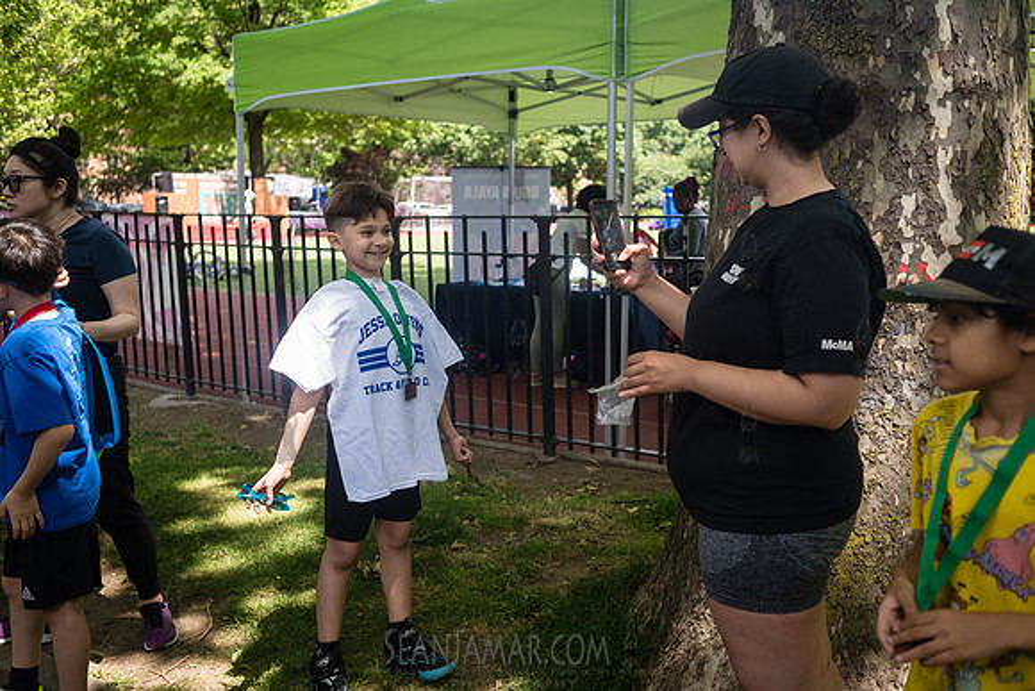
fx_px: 1006
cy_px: 346
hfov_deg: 54.4
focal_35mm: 35
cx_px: 518
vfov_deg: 37.9
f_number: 3.5
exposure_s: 1/2500
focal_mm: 35
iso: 1000
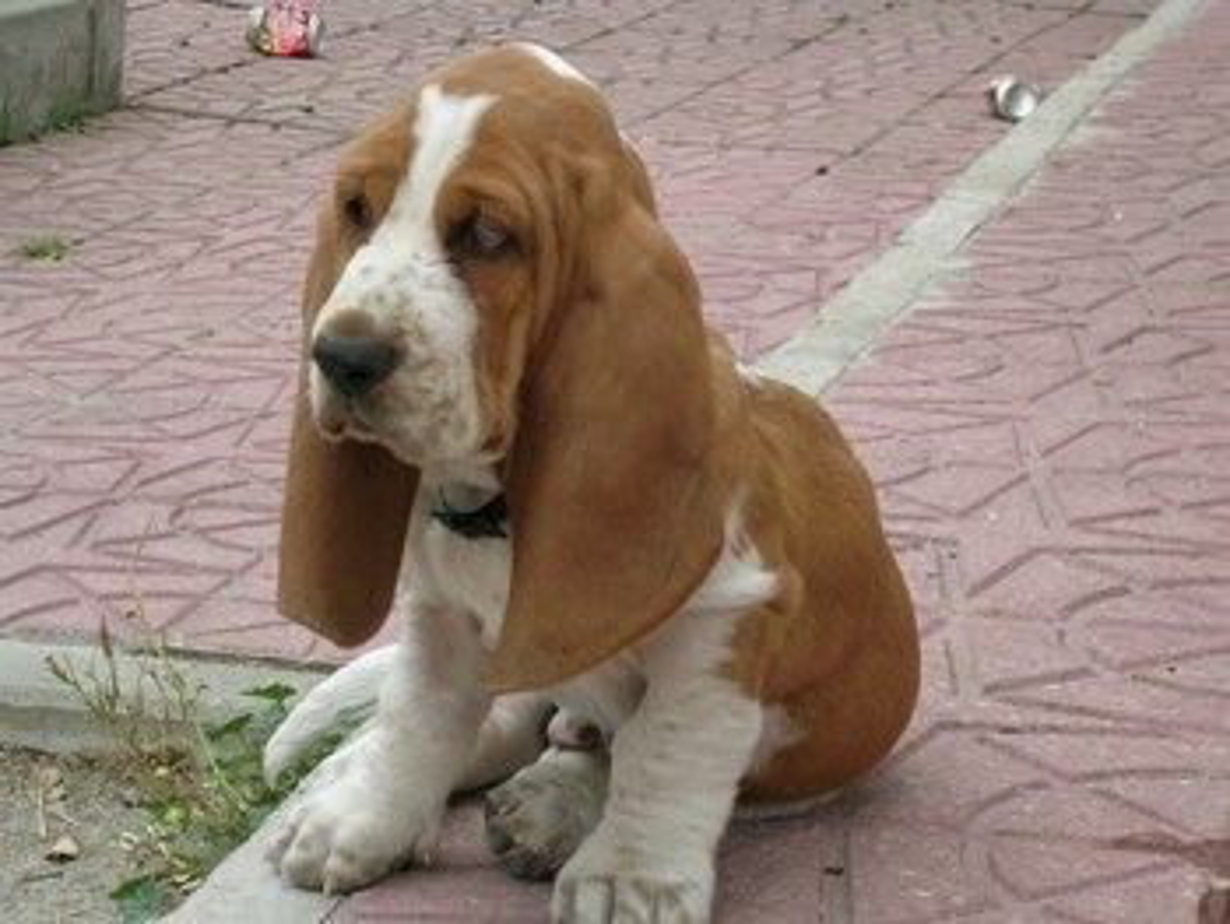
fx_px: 3627
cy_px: 462
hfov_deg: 19.2
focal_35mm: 102
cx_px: 615
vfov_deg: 14.5
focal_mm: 15.5
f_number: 4.8
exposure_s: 1/174
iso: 50
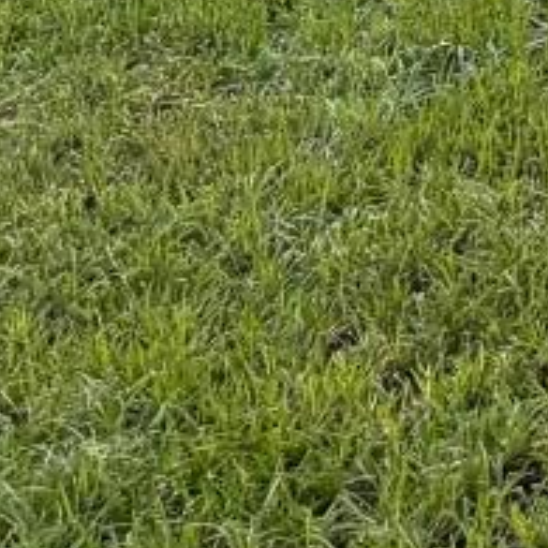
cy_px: -934
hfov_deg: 9.5
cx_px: 1315
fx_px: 2919
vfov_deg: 9.2
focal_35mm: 163
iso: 320
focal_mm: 6.76
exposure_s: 1/60
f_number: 1.78
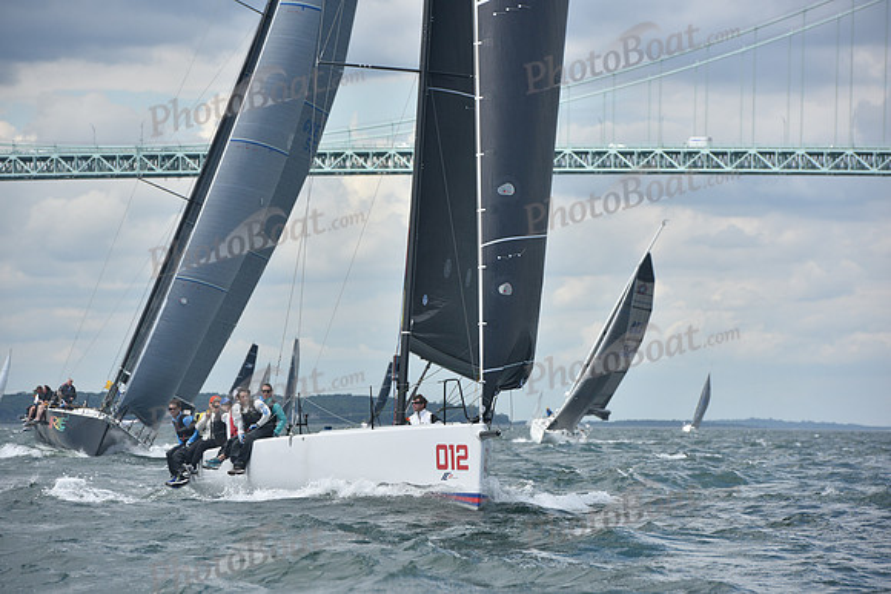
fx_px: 4951
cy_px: 297
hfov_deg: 10.3
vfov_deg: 6.9
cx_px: 446
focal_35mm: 200
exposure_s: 1/1000
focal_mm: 200
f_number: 8
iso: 250
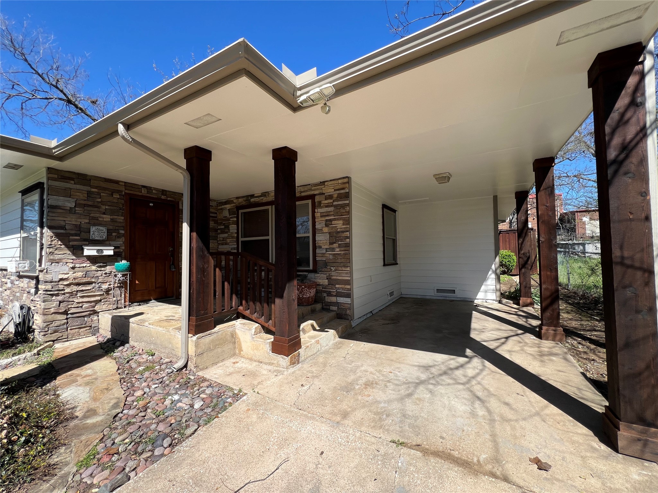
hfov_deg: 106.2
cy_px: 246
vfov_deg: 89.9
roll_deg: +1.3
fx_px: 247
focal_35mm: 13
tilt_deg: +1.6
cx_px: 329
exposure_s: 1/960
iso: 32
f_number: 1.8
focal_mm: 1.57
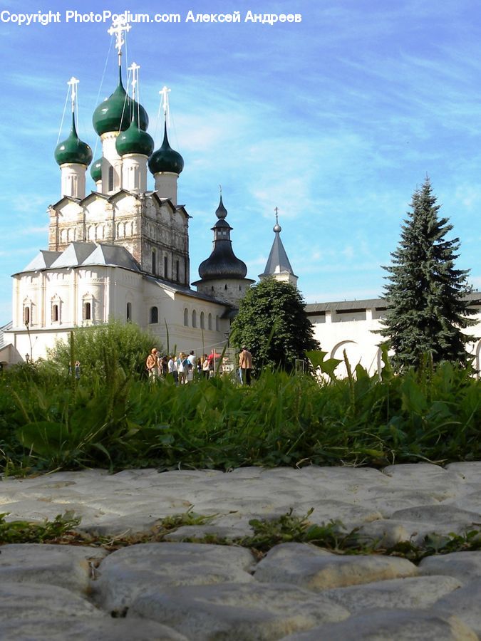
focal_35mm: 26
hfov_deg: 53.1
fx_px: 482
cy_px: 320
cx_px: 240
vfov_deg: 67.3
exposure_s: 1/253
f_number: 5.6
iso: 64
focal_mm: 4.6
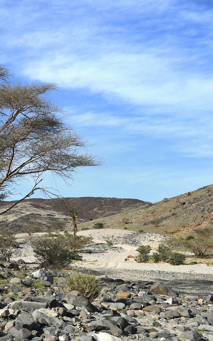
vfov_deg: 35.2
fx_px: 537
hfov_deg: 21.6
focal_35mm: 58
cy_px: 170
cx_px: -3
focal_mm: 25
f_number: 11
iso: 200
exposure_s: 1/500
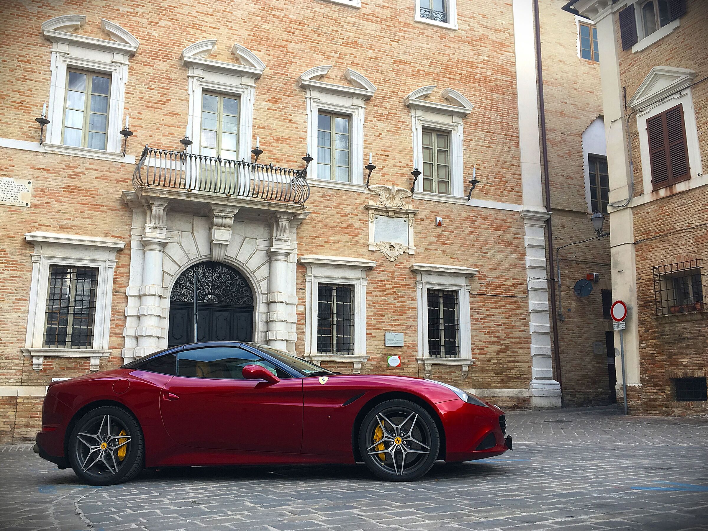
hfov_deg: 61.7
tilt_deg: +9.3
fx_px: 593
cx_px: 354
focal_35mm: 29
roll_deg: -0.2
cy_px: 266
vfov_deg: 48.2
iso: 25
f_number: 2.2
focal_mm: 4.15
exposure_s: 1/136
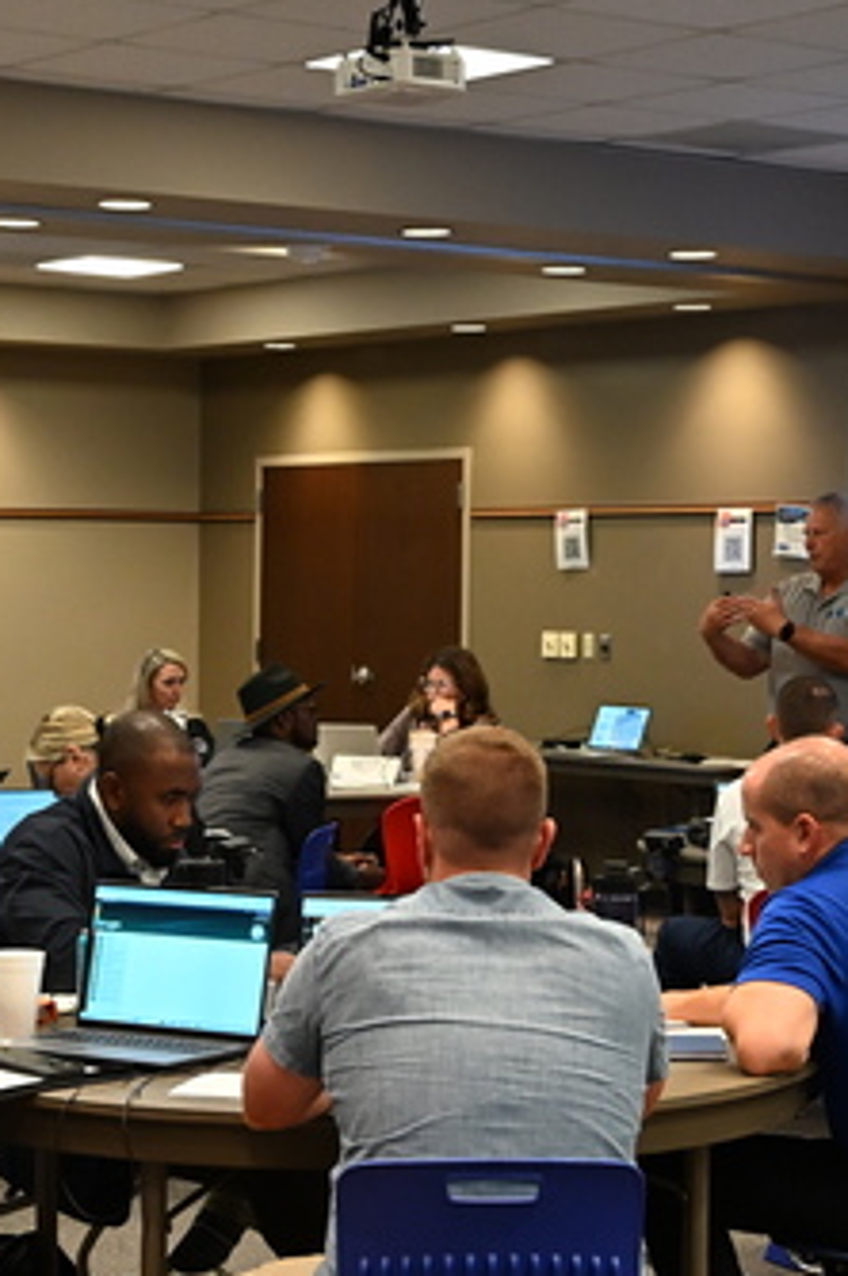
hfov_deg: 15.1
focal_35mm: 91
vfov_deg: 22.5
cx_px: 348
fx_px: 3205
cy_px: 670
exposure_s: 1/125
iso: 2200
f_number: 4
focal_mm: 29.5
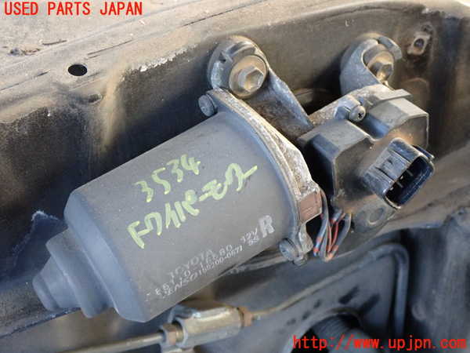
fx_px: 679
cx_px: 235
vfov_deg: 29.1
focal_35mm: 50
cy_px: 176
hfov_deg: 38.2
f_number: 3.2
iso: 800
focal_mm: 9.01
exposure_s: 1/125
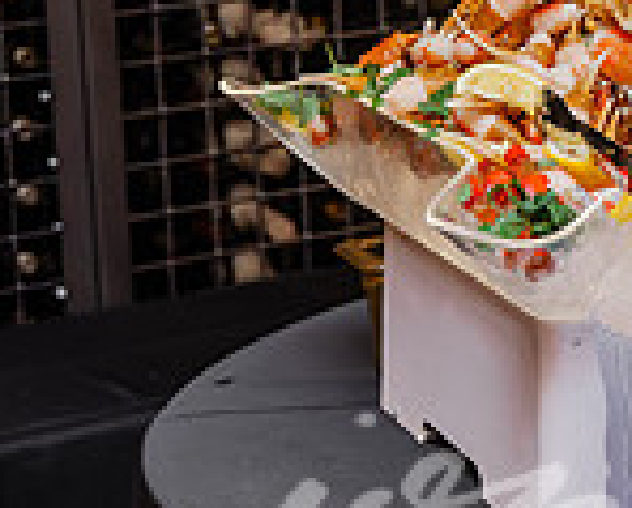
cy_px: 23
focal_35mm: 165
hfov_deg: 11.0
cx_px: 1063
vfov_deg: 9.3
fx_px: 3092
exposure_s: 1/200
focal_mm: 45
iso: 2000
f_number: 4.5
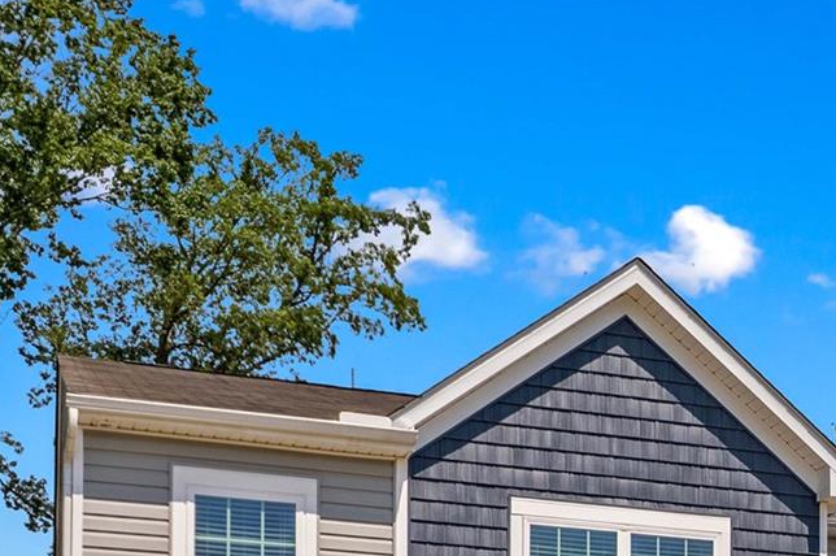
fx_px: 1624
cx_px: 798
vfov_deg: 17.3
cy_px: 858
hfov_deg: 27.5
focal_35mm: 70
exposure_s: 1/2500
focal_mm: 8.38
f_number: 2.8
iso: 120
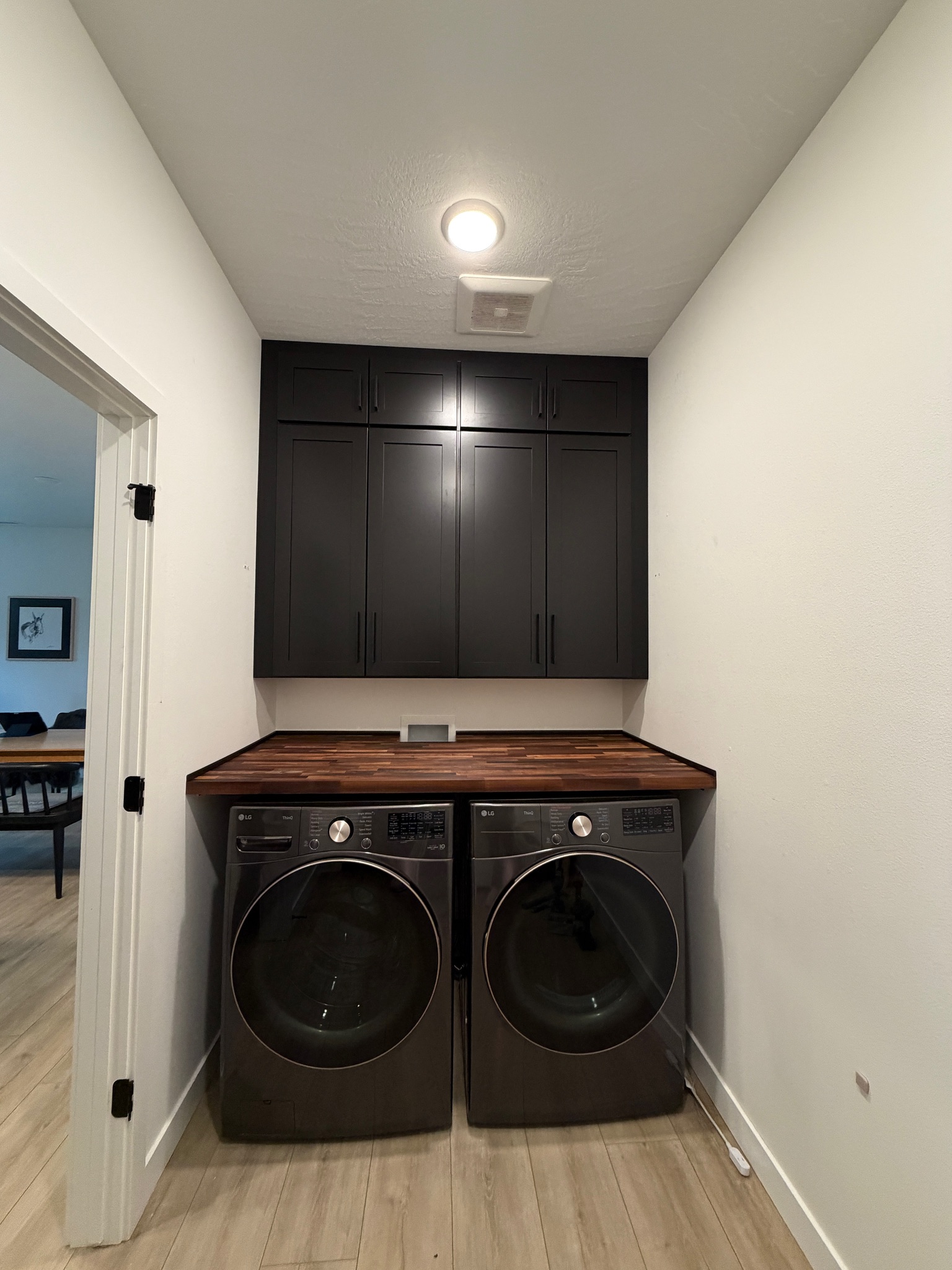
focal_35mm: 14
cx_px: 476
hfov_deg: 85.7
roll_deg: +0.5
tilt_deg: +1.8
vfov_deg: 102.1
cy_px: 635
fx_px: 513
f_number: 2.2
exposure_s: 1/60
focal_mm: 2.22
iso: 320
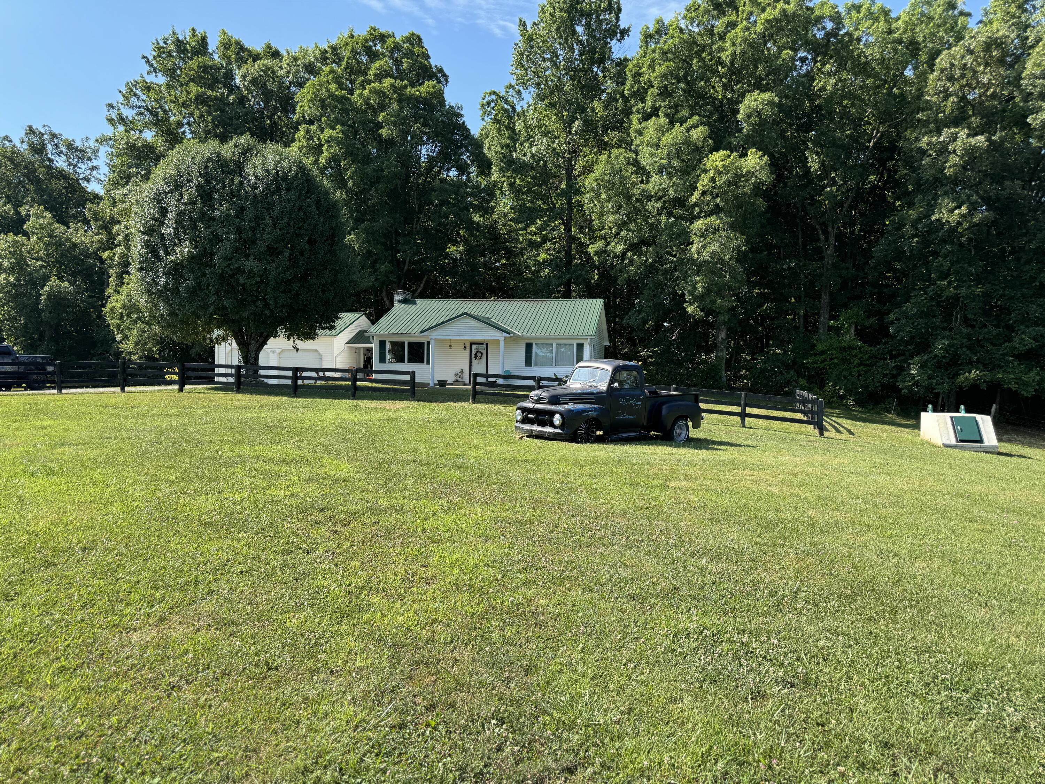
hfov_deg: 71.6
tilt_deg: -3.1
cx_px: 522
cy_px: 392
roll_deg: -1.4
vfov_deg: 56.8
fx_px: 725
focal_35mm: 24
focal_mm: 6.76
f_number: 1.78
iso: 80
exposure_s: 1/1818
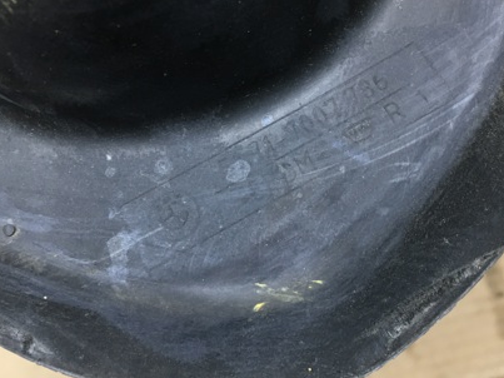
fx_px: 670
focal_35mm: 46
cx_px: 293
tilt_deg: -46.8
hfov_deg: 41.1
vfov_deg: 31.4
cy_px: 157
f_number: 2.2
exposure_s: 1/33
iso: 125
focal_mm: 4.15
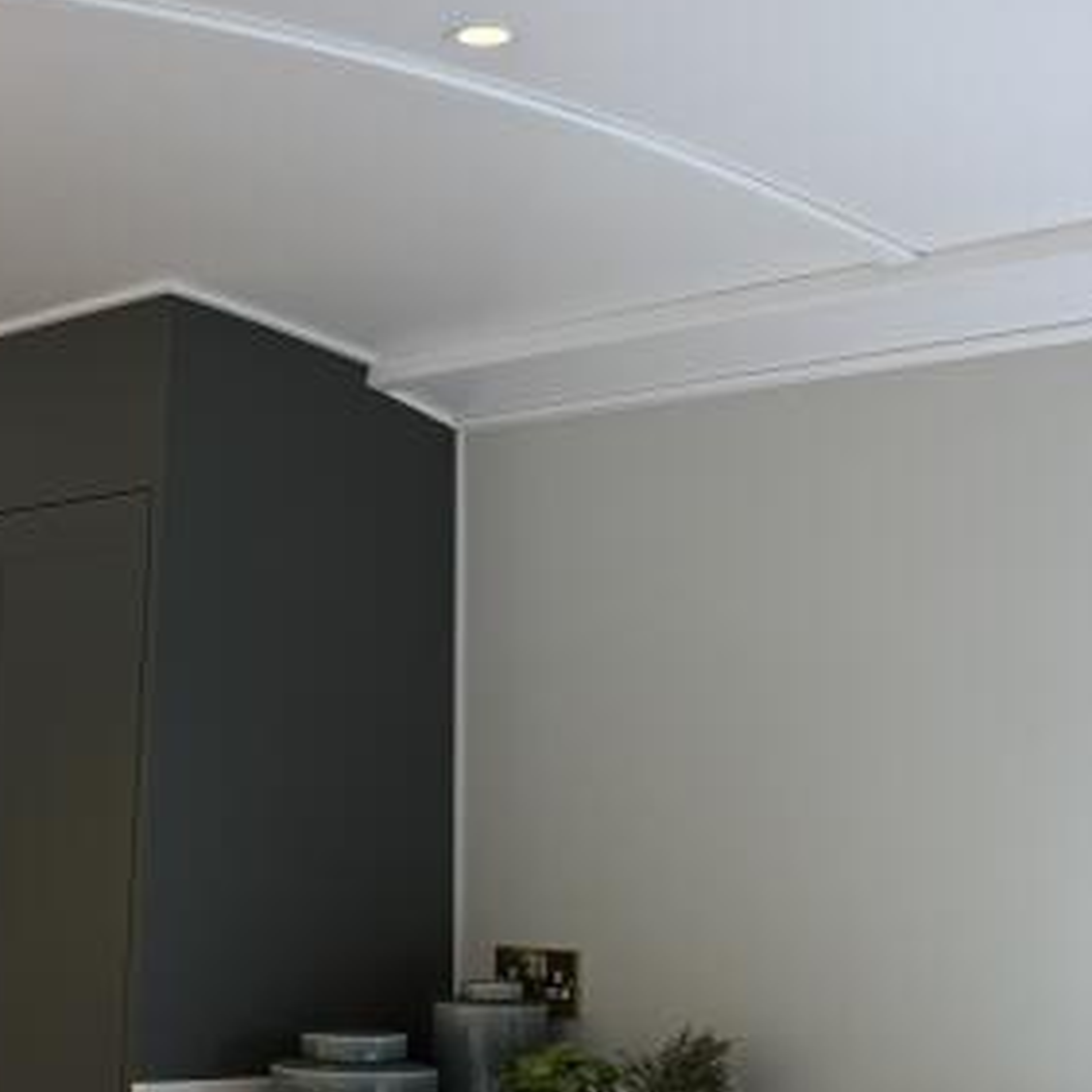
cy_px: 1127
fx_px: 2748
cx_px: -678
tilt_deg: -7.6
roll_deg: -1.4
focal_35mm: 77
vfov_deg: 21.6
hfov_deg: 18.9
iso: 64
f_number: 1.78
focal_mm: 6.76
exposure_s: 1/121
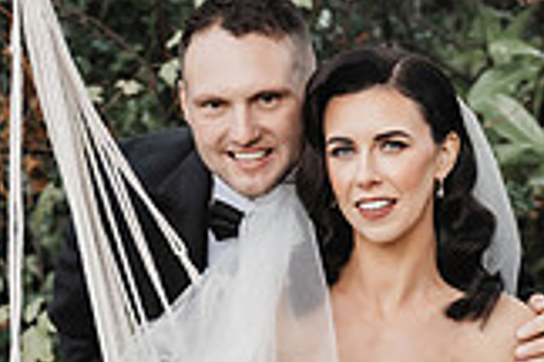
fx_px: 3777
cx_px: 484
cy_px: 354
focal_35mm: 250
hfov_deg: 8.2
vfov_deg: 5.5
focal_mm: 70
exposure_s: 1/200
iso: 500
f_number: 2.8
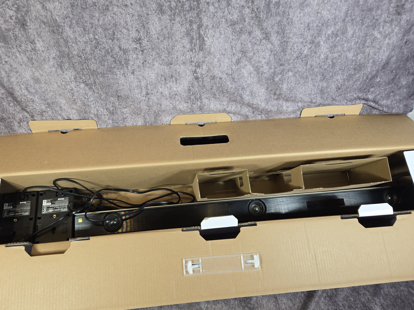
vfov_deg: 53.1
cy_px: 154
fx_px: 311
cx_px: 189
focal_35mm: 26
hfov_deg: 67.2
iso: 25
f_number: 1.8
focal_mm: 5.4
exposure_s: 1/120
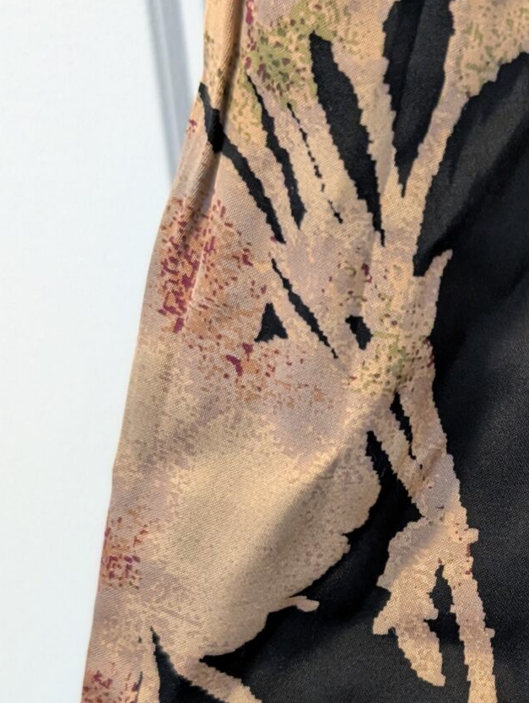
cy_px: 533
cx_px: 564
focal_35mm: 59
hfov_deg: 23.5
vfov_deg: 32.0
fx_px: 1199
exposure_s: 1/120
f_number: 1.68
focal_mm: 6.9
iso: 1474
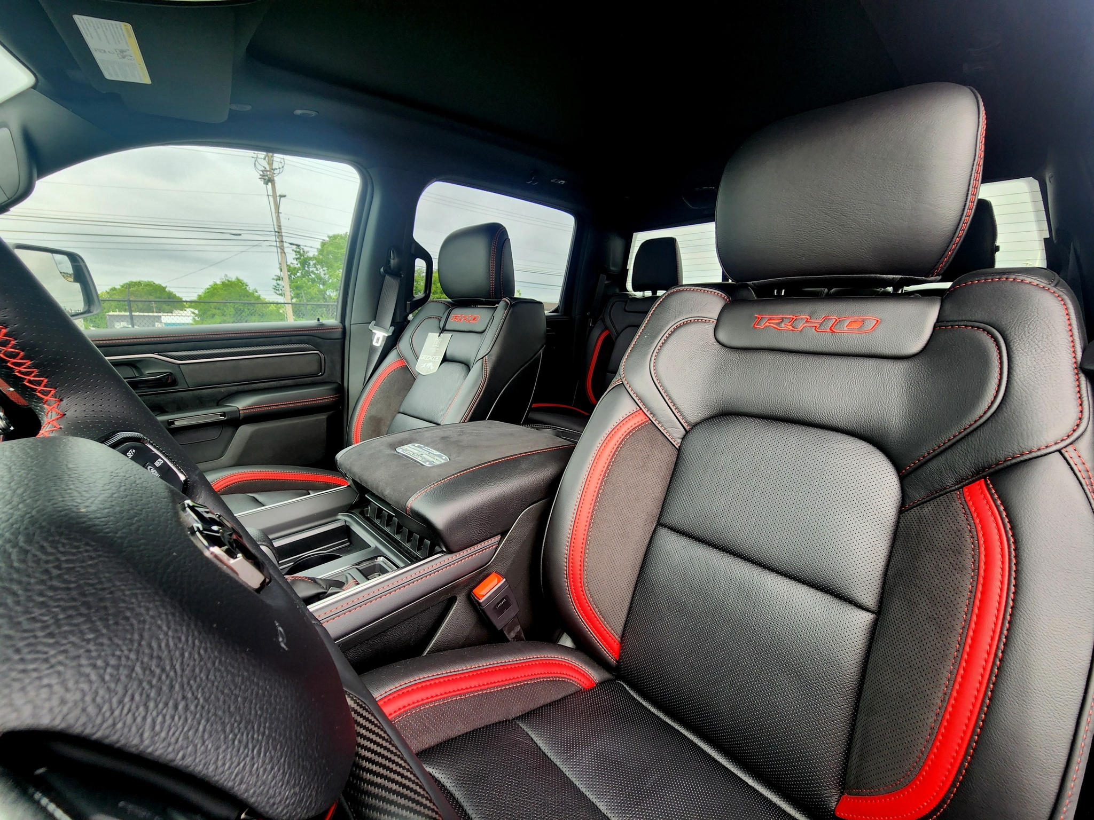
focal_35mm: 13
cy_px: 410
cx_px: 547
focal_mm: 2.2
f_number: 2.2
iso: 64
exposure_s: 1/120
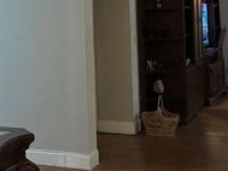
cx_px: 19
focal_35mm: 88
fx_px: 580
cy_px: -24
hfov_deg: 21.7
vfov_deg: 16.2
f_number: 1.6
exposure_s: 1/40
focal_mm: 5.96
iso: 640
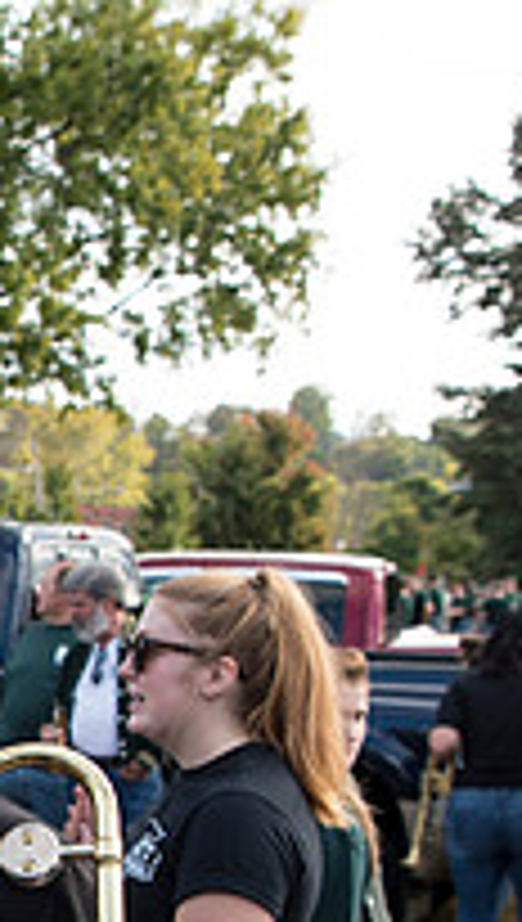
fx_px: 1739
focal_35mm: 71
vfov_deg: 28.6
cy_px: 830
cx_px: -346
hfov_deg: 15.3
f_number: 4.5
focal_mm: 24
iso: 250
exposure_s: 1/400
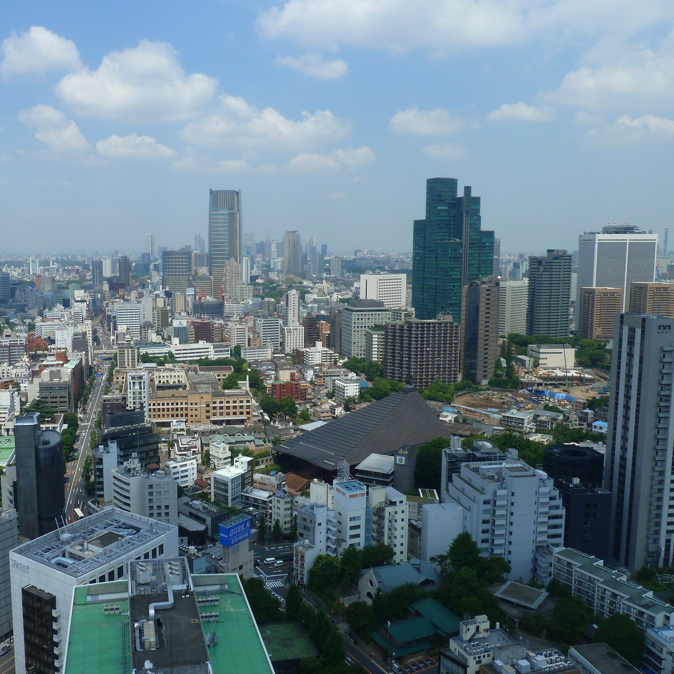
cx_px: 223
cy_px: 336
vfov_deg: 54.0
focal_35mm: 30
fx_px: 661
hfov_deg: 53.0
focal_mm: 4.1
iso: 80
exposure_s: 1/400
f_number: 5
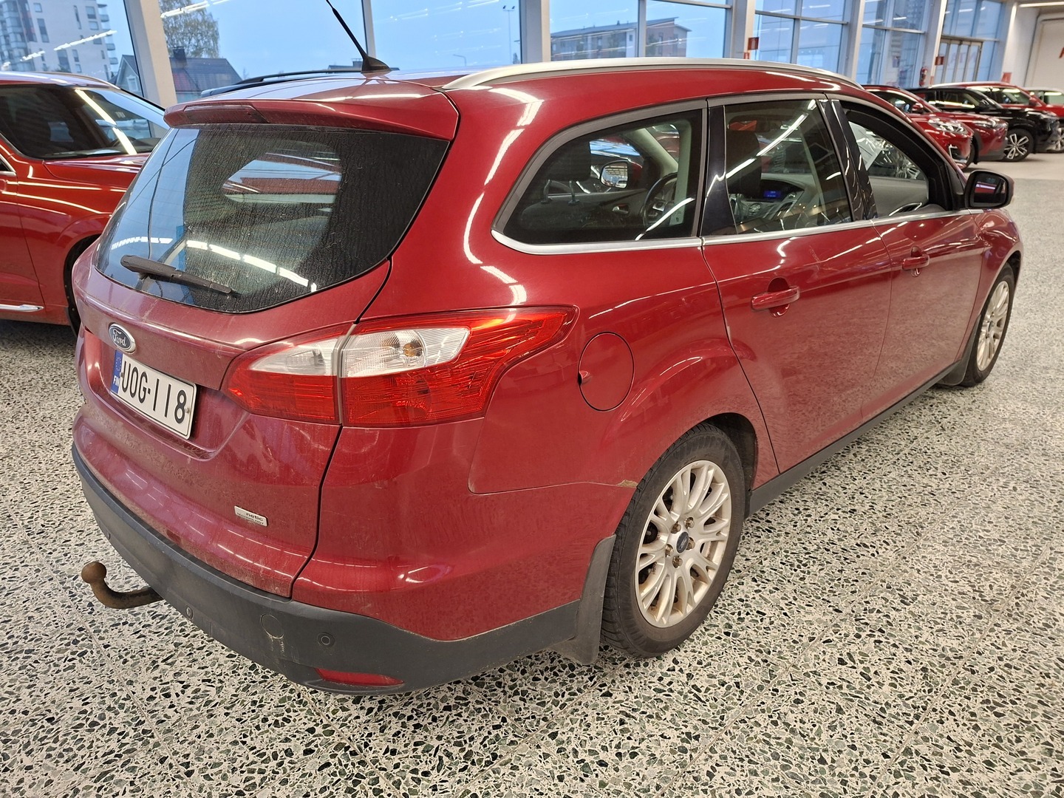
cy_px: 399
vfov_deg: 58.9
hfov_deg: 73.9
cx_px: 532
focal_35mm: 23
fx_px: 707
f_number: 1.8
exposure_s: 1/120
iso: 320
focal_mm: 5.54
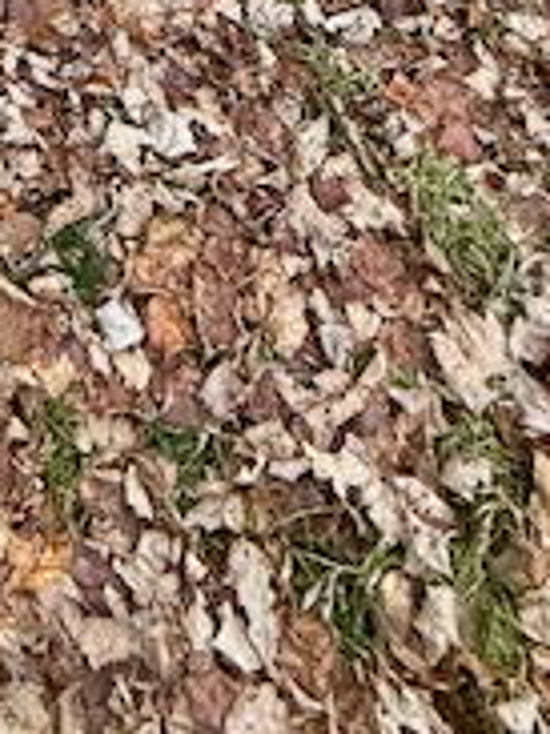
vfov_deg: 25.2
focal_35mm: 49
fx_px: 1039
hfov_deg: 25.8
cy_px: -453
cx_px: -145
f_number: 2.2
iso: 320
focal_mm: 2.22
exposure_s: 1/93
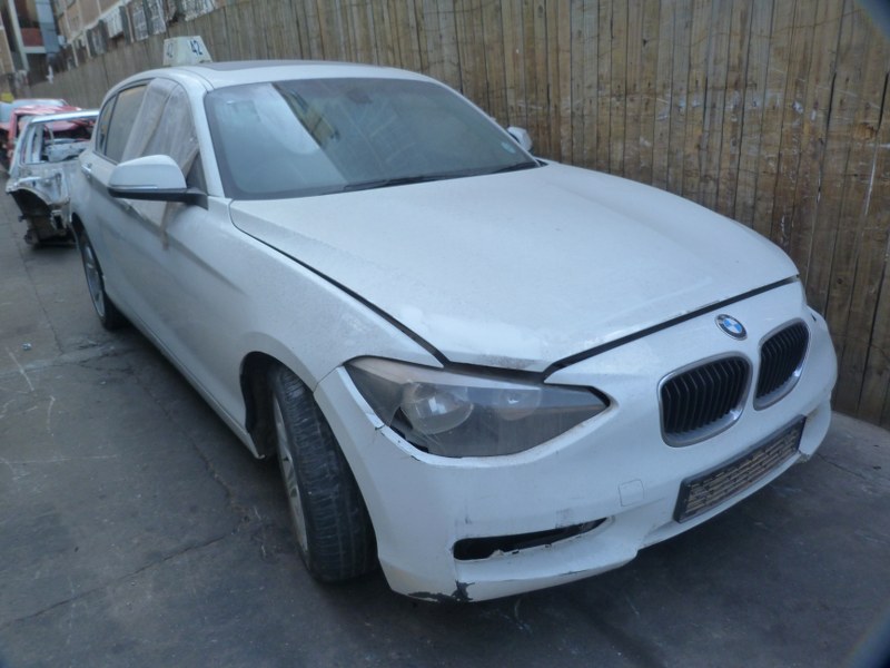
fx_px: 643
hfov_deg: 69.4
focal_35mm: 25
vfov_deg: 54.9
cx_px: 445
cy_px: 334
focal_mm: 4.5
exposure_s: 1/125
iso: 125
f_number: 3.2
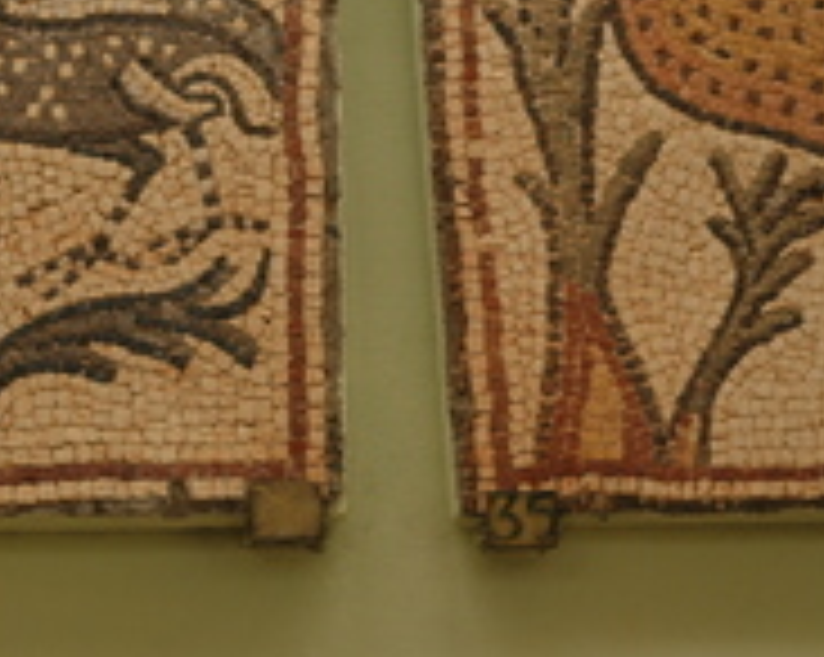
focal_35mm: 277
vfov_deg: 5.6
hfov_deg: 6.9
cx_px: -140
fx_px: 6748
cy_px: 76
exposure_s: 1/60
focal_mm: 82
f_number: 4.5
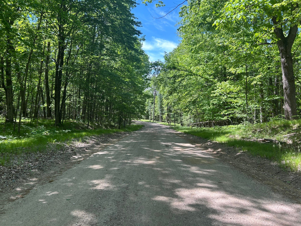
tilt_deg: -1.8
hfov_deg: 67.3
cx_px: 150
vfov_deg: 53.1
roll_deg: +0.1
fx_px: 226
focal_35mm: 26
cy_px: 113
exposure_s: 1/639
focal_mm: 5.7
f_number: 1.5
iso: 50
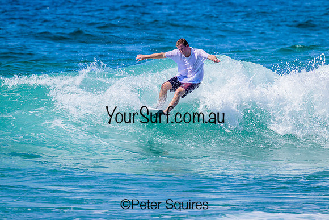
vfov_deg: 1.7
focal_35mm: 800
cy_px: 110
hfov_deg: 2.6
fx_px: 7312
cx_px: 164
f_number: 11
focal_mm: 800
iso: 640
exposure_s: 1/2000
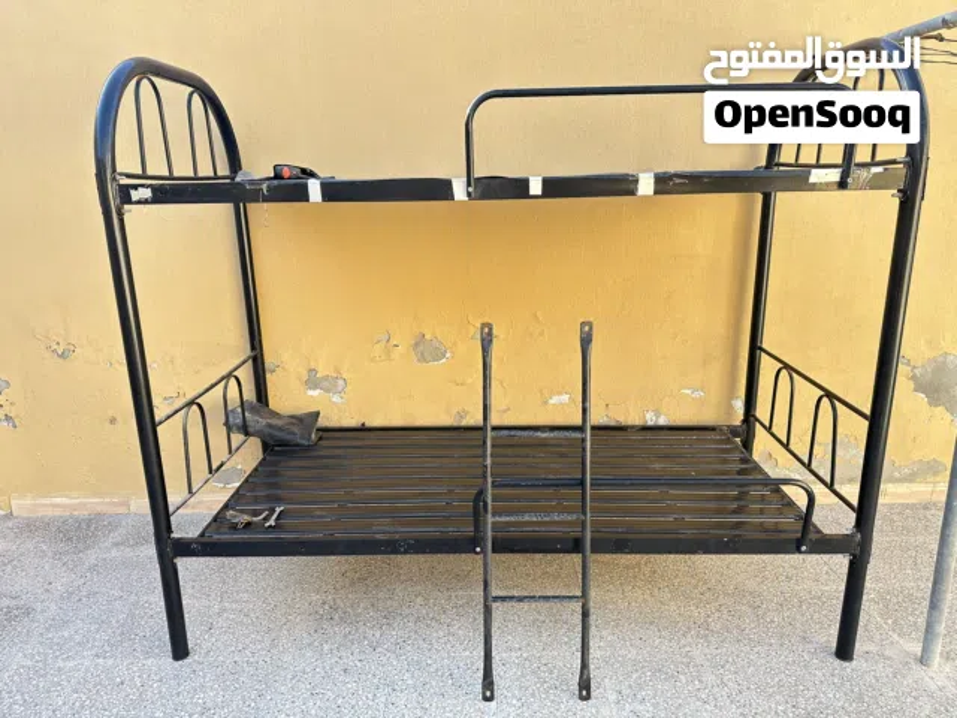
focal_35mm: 24
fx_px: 664
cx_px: 478
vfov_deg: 56.8
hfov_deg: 71.6
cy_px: 359
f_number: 1.78
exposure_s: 1/287
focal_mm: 6.86
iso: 80
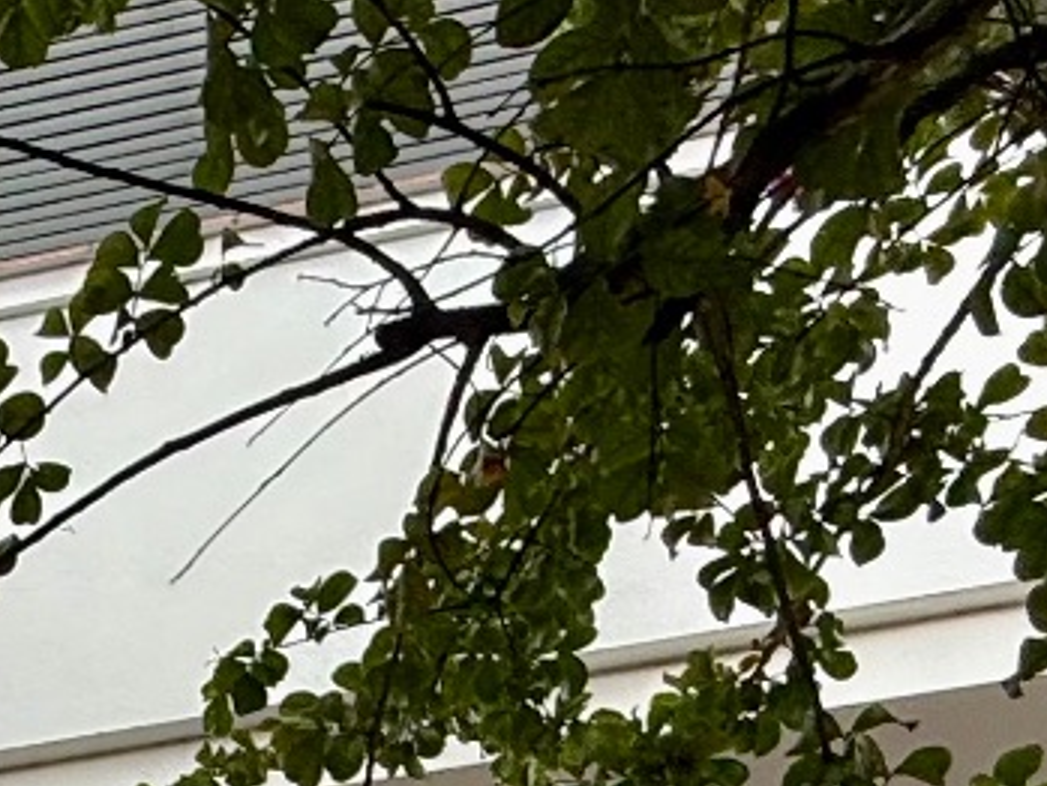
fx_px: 2330
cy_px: 1626
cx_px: -729
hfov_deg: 19.9
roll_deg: +0.4
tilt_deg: +24.0
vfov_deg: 15.1
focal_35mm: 77
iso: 20
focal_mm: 2.22
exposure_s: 1/186
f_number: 2.2
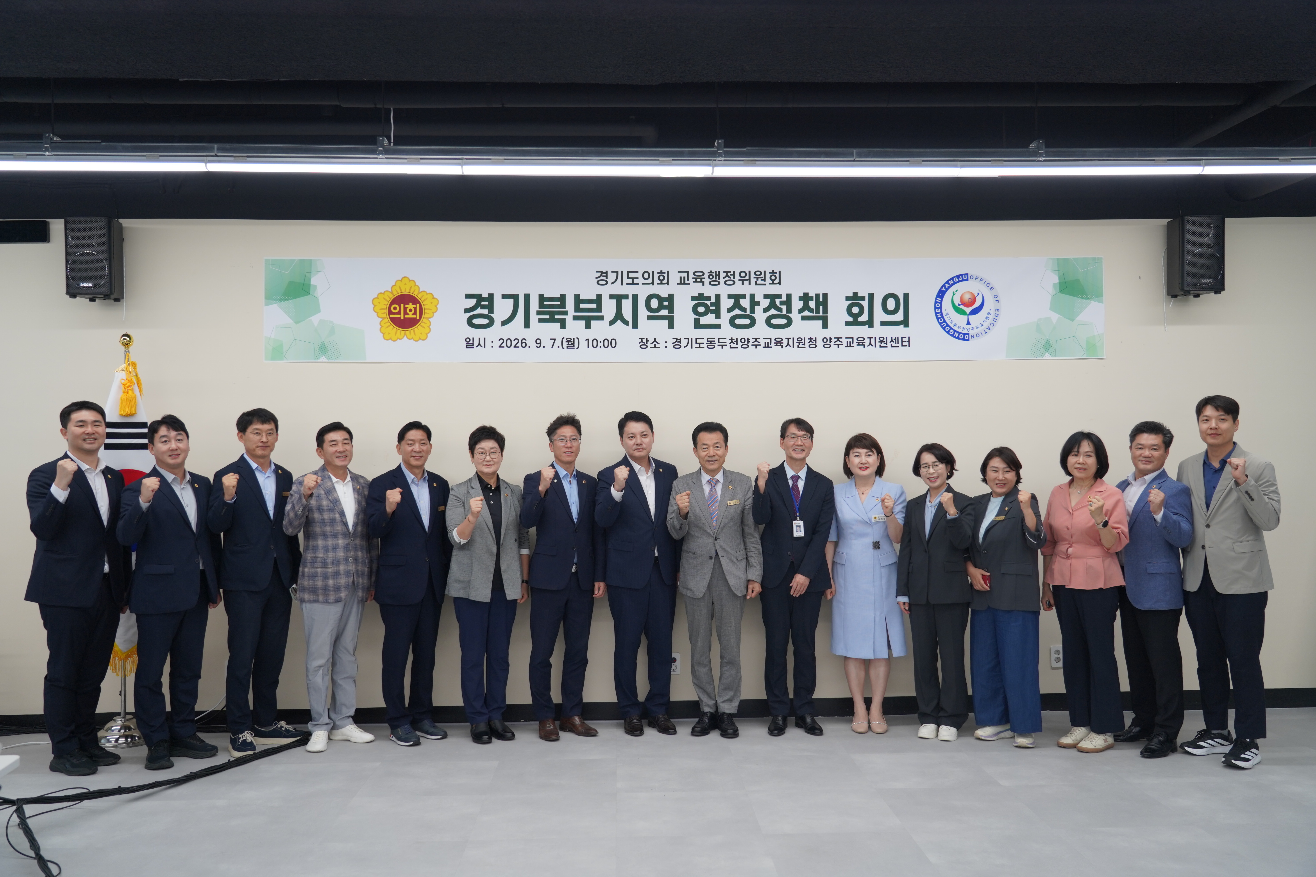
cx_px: 658
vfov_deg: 43.6
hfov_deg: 61.9
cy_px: 438
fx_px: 1097
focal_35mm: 30
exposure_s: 1/160
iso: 500
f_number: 4
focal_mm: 30
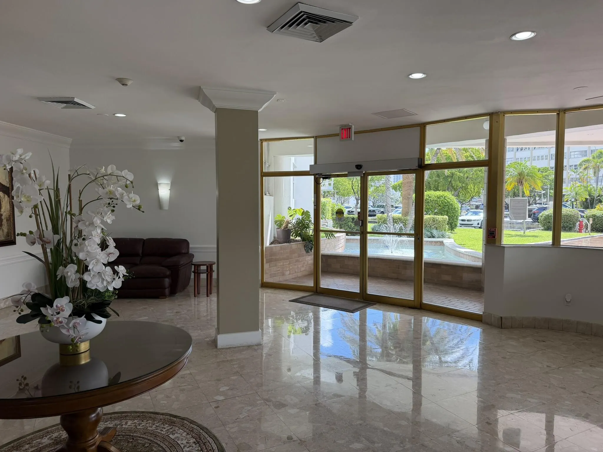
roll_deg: +0.8
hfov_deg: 71.6
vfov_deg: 56.8
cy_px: 226
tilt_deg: -3.1
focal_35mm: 24
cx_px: 302
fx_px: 418
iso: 100
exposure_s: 1/671
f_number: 1.78
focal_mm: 6.76
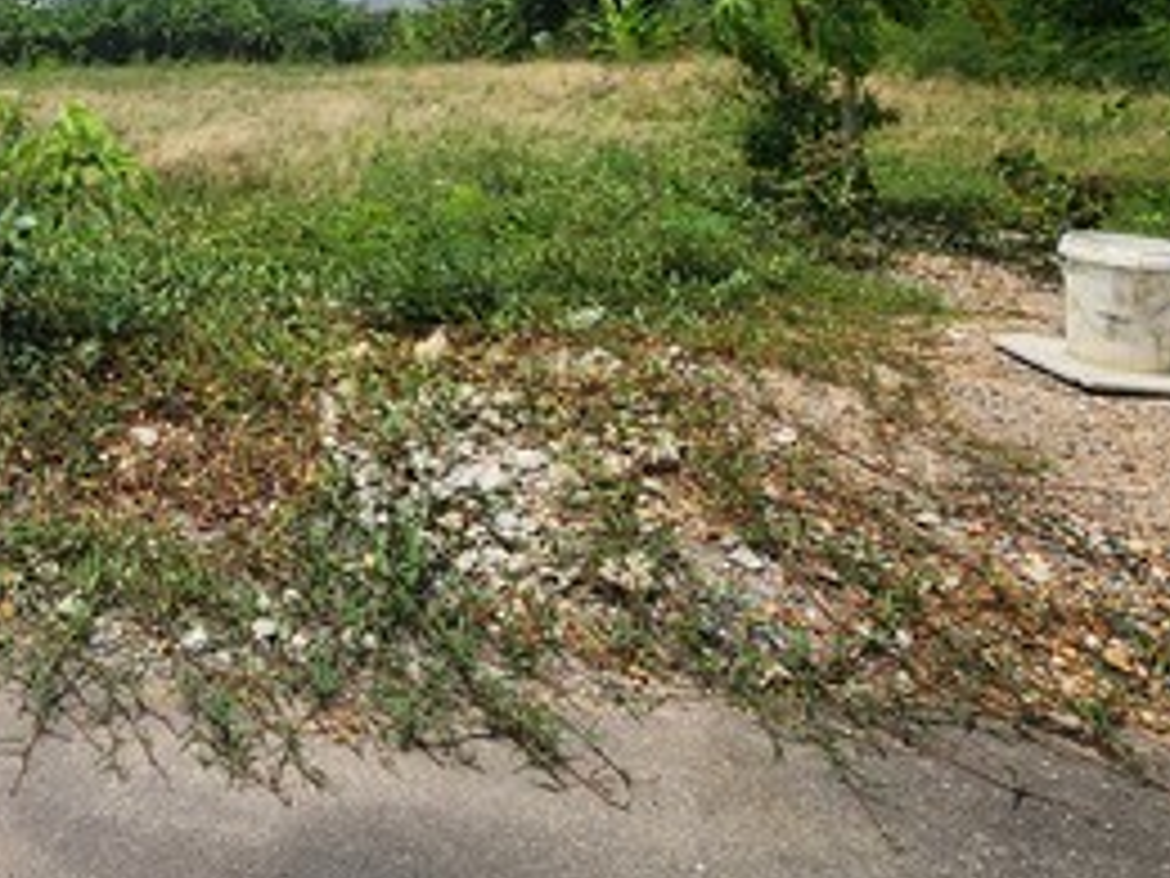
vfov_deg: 39.5
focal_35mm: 32
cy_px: 23
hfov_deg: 49.6
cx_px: 86
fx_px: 1082
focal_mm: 2.2
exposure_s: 1/3819
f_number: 2.2
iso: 50
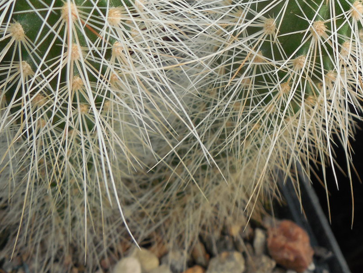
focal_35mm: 61
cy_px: 12
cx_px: 255
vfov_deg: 23.2
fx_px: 640
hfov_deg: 31.3
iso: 125
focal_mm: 5.6
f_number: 3.6
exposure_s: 1/250
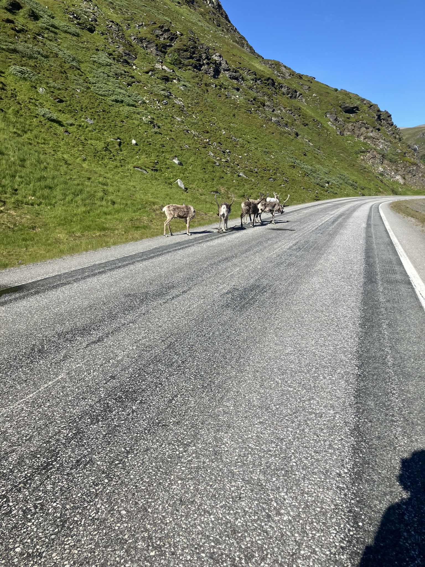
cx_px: 212
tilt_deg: -15.2
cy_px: 284
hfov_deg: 49.7
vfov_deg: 63.4
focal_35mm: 28
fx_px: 458
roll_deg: -3.4
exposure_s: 1/2024
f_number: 1.8
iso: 32
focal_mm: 3.99
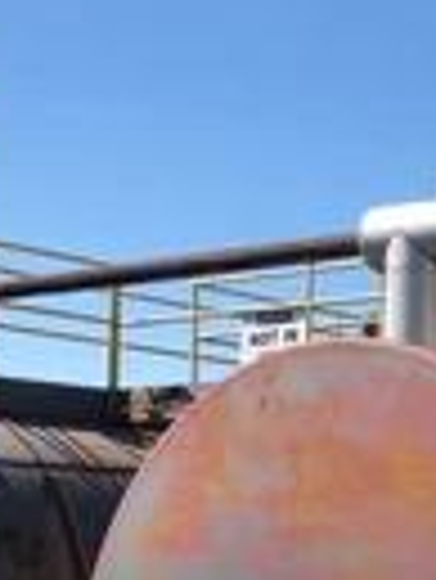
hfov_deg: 16.7
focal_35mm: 87
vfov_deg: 22.3
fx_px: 1459
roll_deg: -1.7
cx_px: 405
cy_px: 409
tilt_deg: +5.3
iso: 20
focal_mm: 3.99
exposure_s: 1/1736
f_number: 1.8
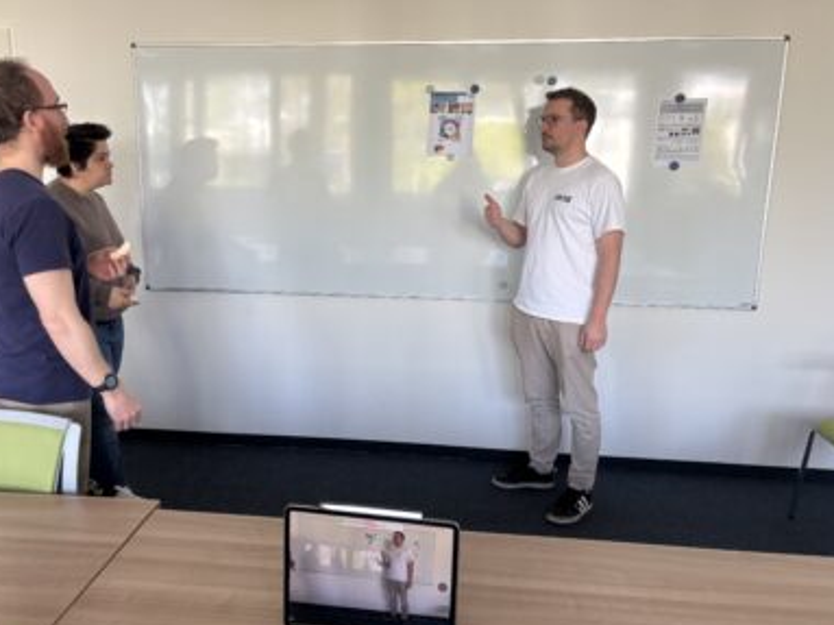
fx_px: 698
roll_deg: -0.6
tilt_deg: -11.4
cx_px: 380
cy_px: 307
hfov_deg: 61.6
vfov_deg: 48.2
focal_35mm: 29
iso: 100
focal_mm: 5.96
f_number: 1.6
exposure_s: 1/121
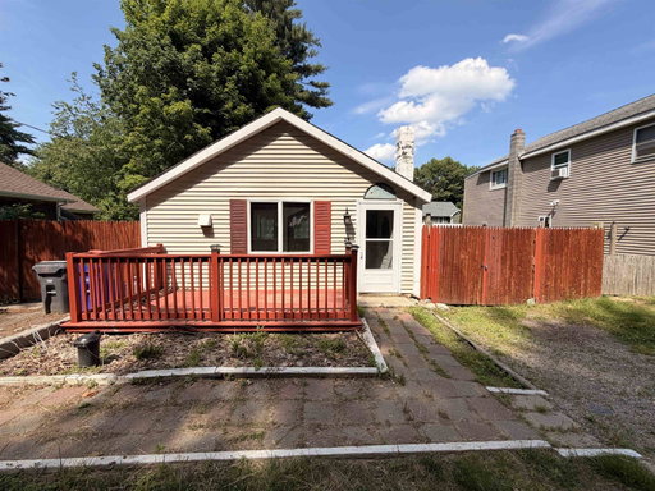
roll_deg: +0.3
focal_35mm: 14
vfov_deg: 85.7
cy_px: 246
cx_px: 328
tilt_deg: -4.2
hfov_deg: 102.1
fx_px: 265
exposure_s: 1/770
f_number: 2.2
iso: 25
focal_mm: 2.22
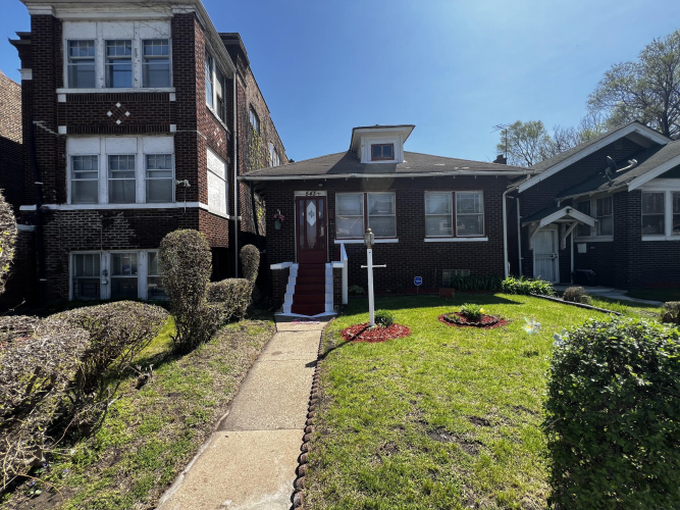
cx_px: 340
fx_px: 255
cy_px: 255
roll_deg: +1.4
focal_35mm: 13
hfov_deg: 106.2
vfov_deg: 89.9
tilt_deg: +1.0
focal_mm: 1.57
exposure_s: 1/570
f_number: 1.8
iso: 32
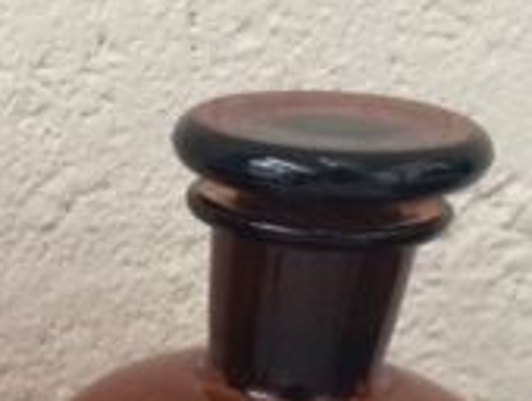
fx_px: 1678
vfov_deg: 13.1
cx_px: -210
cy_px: 542
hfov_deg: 16.7
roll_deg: -0.2
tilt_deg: -26.0
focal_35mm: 109
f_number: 2.2
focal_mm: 4.15
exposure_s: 1/33
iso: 160
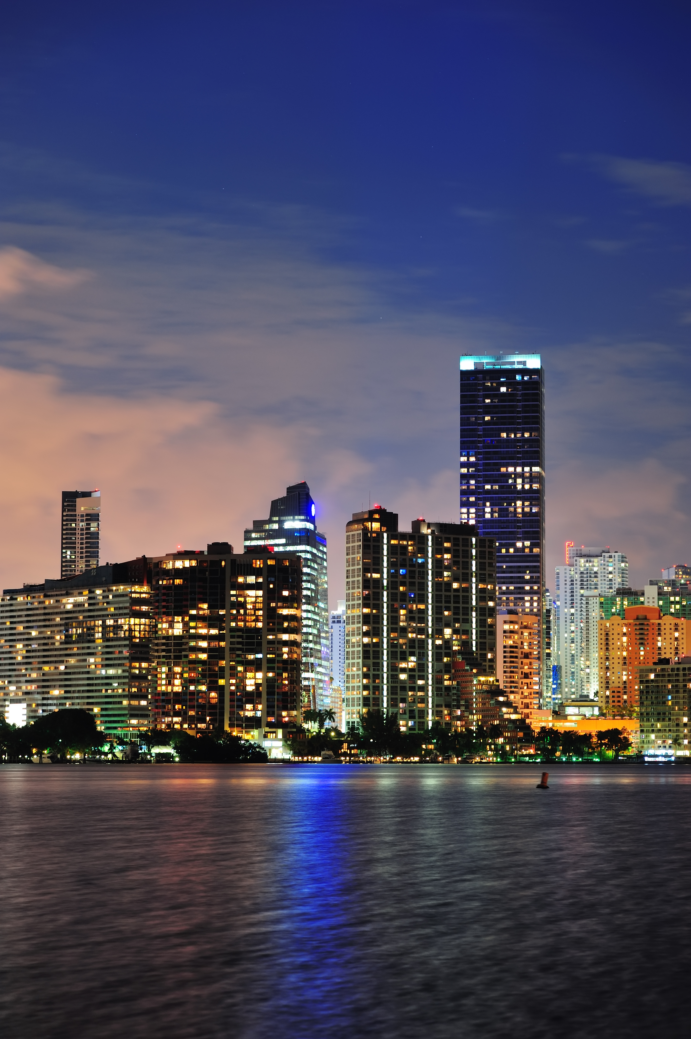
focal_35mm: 85
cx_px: 346
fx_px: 2450
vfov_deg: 23.9
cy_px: 520
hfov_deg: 16.1
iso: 200
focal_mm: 85
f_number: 4.8
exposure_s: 8
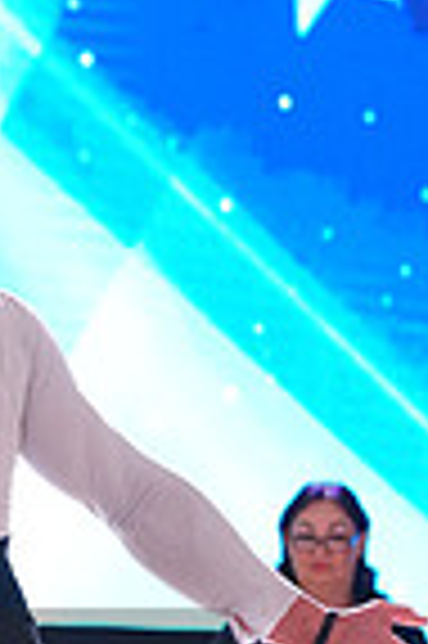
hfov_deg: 3.0
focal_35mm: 462
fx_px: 8258
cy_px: 761
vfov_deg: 4.5
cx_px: -390
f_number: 4
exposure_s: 1/400
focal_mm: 114
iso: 4000
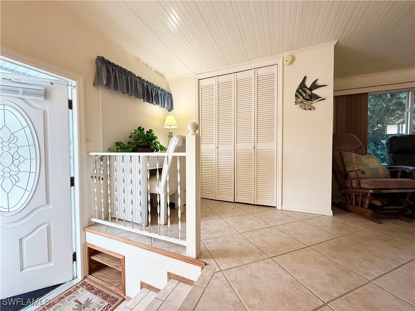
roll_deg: -0.2
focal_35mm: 14
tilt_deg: -0.8
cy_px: 156
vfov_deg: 85.7
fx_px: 168
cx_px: 208
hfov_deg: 102.1
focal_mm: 2.22
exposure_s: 1/120
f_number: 2.2
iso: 125
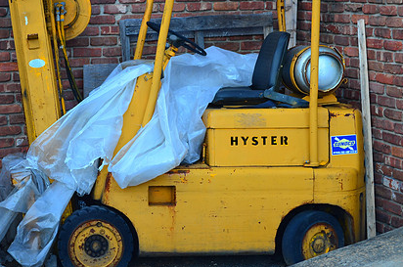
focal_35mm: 93
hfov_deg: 21.9
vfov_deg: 14.6
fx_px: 1039
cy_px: 99
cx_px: 157
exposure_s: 1/30
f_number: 5.3
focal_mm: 44
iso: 125
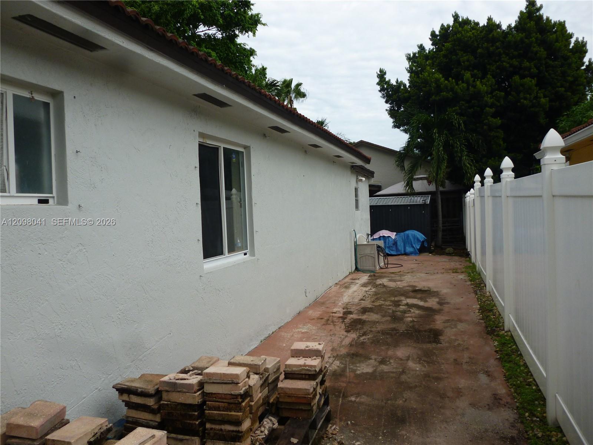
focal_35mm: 28
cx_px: 296
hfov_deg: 63.4
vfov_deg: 49.7
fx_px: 480
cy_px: 222
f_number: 9
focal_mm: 5
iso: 100
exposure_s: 1/80
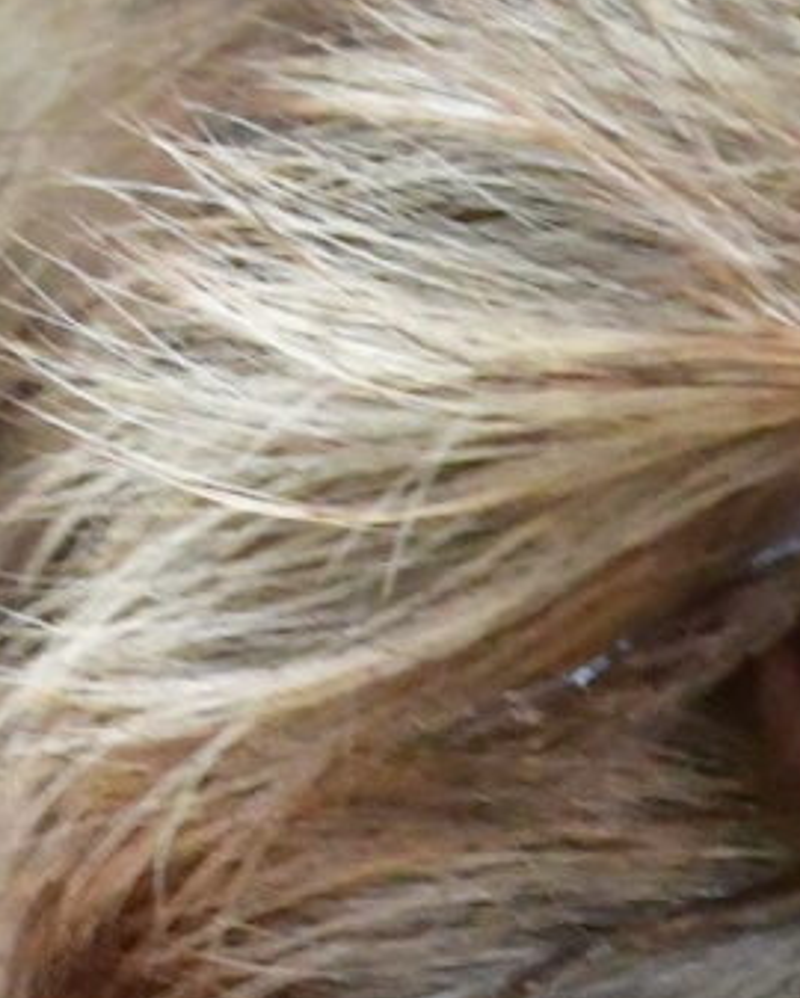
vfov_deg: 6.2
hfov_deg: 5.0
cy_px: 2251
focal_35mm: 299
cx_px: 1859
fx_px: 8841
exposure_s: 1/250
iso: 5000
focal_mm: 28
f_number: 10
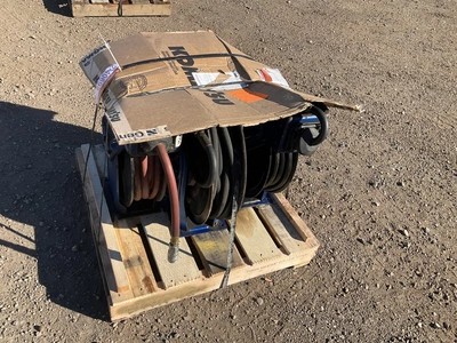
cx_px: 228
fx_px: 383
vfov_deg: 48.2
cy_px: 172
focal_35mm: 29
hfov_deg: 61.7
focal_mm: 3
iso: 25
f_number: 1.8
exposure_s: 1/1076
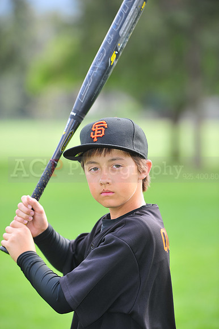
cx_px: 110
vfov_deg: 10.3
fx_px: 1827
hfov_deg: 6.9
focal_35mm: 200
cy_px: 164
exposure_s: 1/200
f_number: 4.5
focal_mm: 200
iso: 200
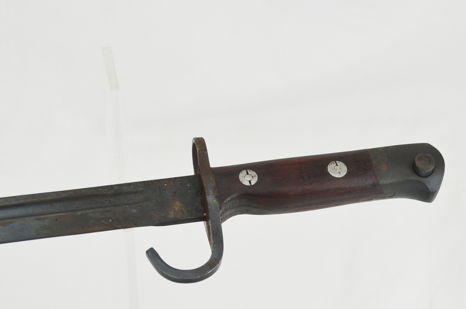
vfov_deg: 10.8
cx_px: 277
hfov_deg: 16.3
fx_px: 1628
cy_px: 192
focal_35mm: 126
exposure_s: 1/125
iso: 220
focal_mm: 52
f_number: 5.6
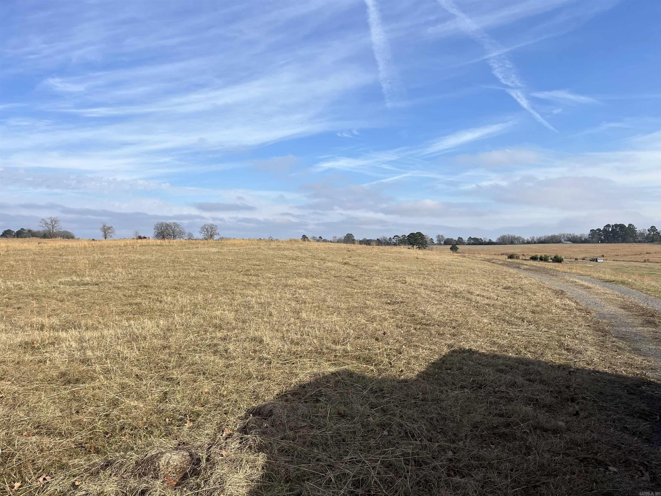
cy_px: 248
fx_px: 496
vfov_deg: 53.1
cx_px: 330
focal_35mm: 26
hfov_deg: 67.3
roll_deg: -0.2
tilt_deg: -1.9
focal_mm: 5.1
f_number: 1.6
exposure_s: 1/4016
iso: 50
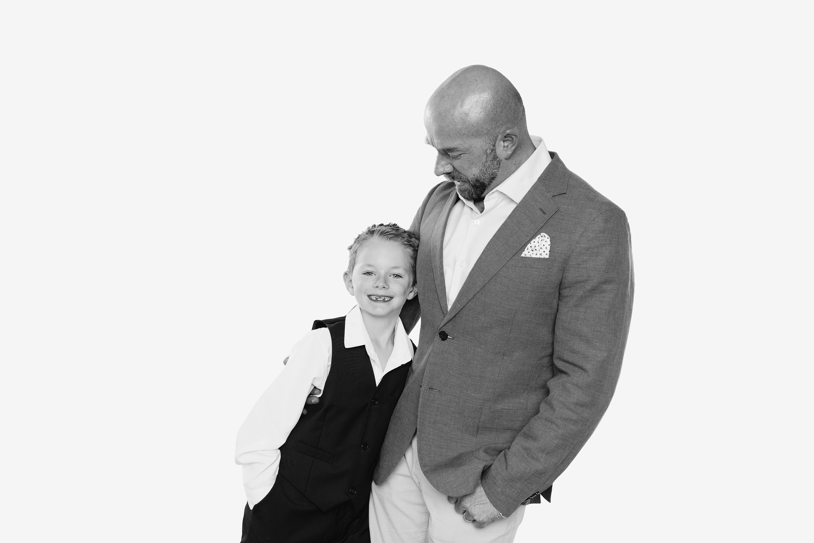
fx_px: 859
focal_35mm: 38
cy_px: 272
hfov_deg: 50.7
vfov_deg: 35.1
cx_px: 407
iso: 320
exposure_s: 1/160
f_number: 8
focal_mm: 38
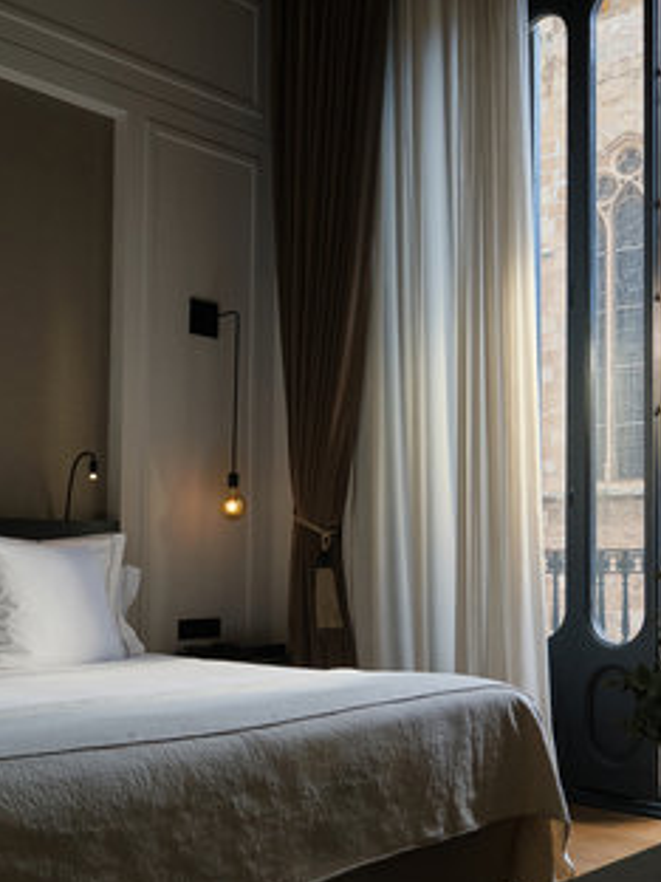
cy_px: 447
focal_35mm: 40
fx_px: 1018
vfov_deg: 46.8
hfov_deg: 35.9
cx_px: 353
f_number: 7.1
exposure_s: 1/160
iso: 800
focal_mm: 18
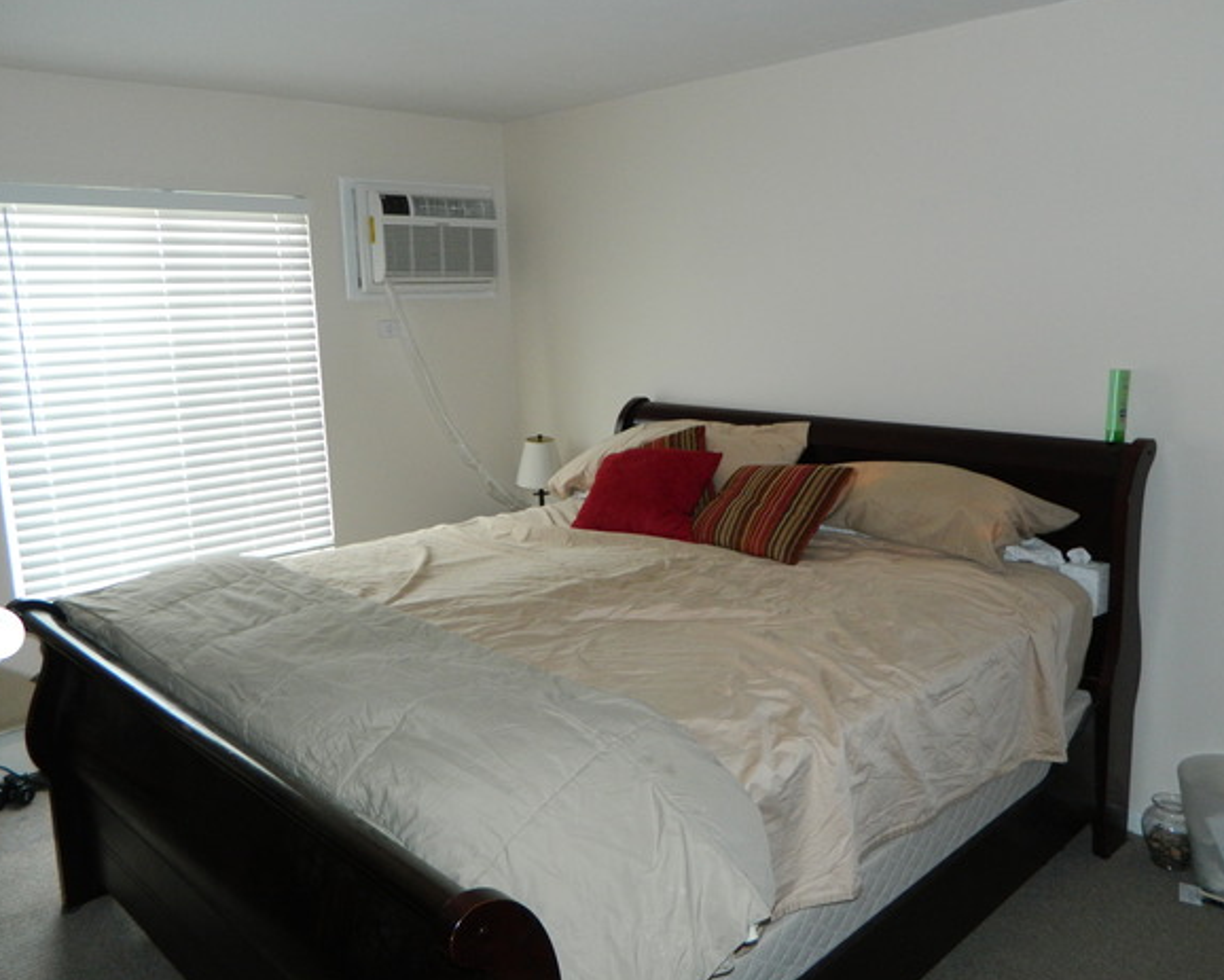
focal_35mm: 27
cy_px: 478
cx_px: 629
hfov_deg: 64.0
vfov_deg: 53.2
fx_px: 979
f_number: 3.1
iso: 200
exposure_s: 1/30
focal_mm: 4.5
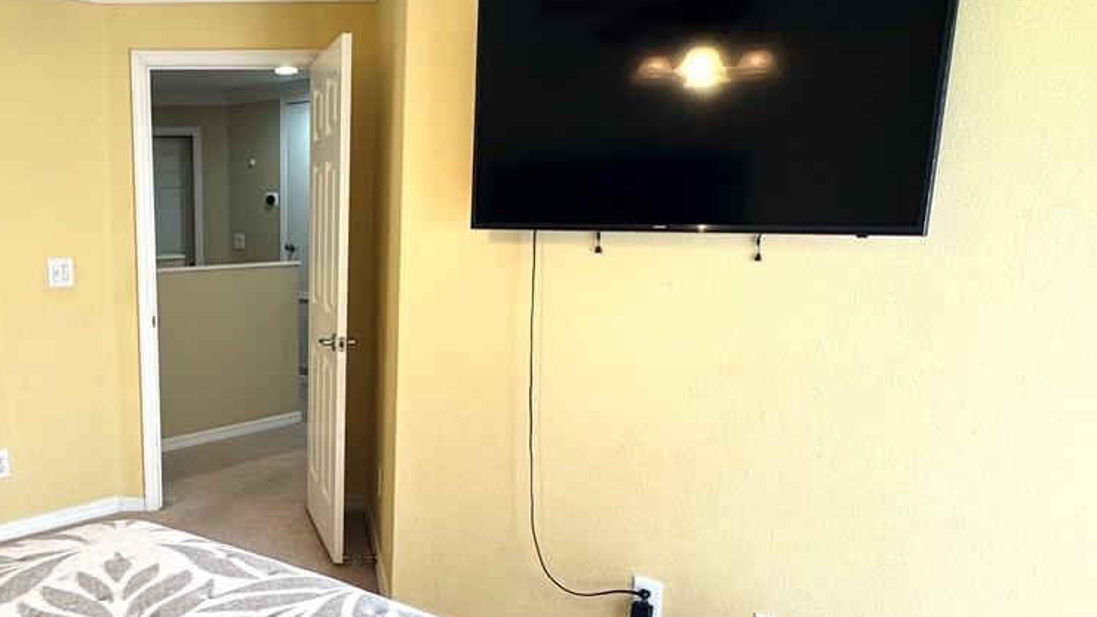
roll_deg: +1.2
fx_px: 960
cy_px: 411
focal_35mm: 33
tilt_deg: -12.1
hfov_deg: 56.4
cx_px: 268
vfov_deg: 35.3
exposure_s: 1/120
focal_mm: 2.22
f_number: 2.2
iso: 100
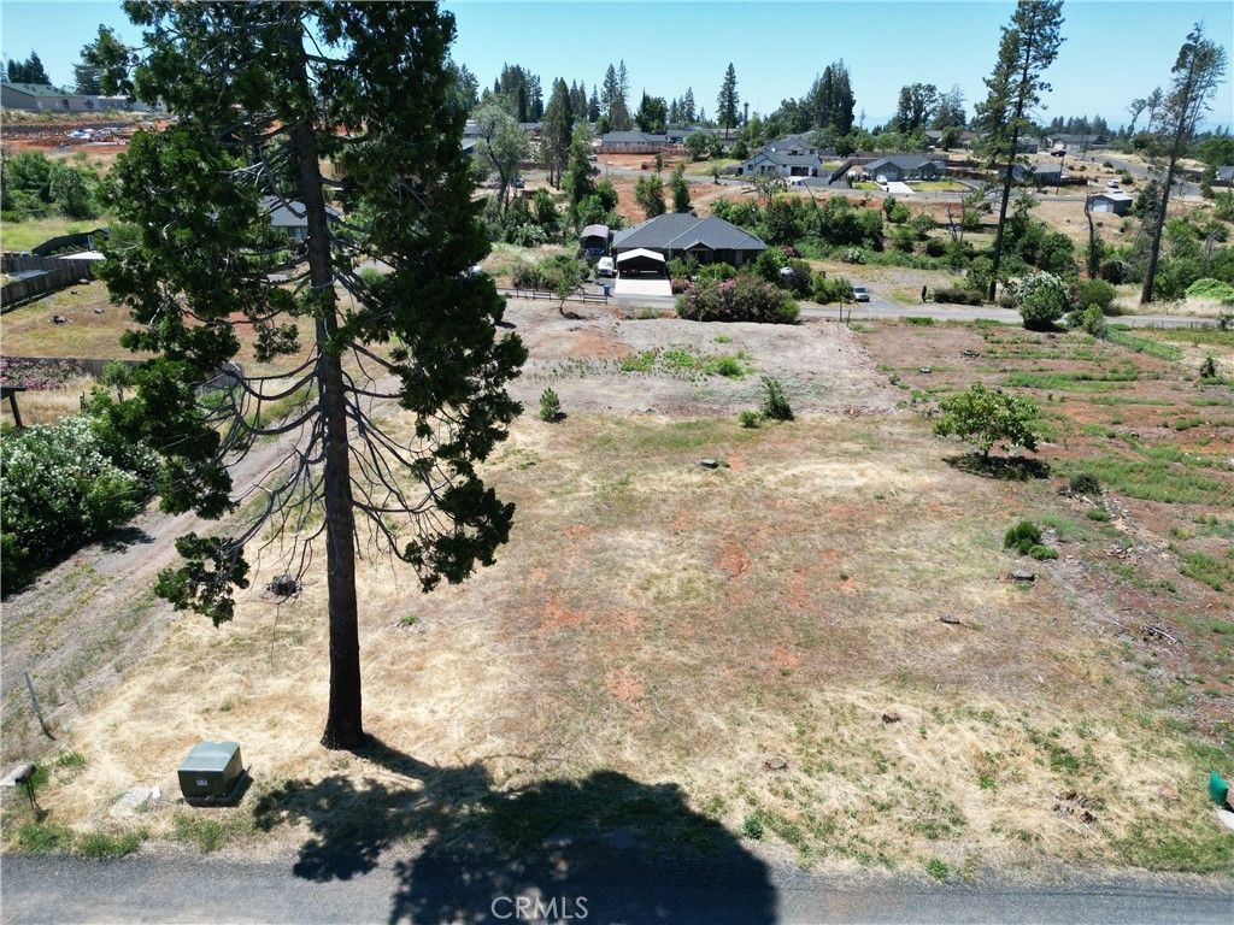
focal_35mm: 24
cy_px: 462
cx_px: 617
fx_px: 856
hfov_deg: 71.6
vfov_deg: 56.8
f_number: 1.7
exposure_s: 1/2500
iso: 130
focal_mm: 6.72
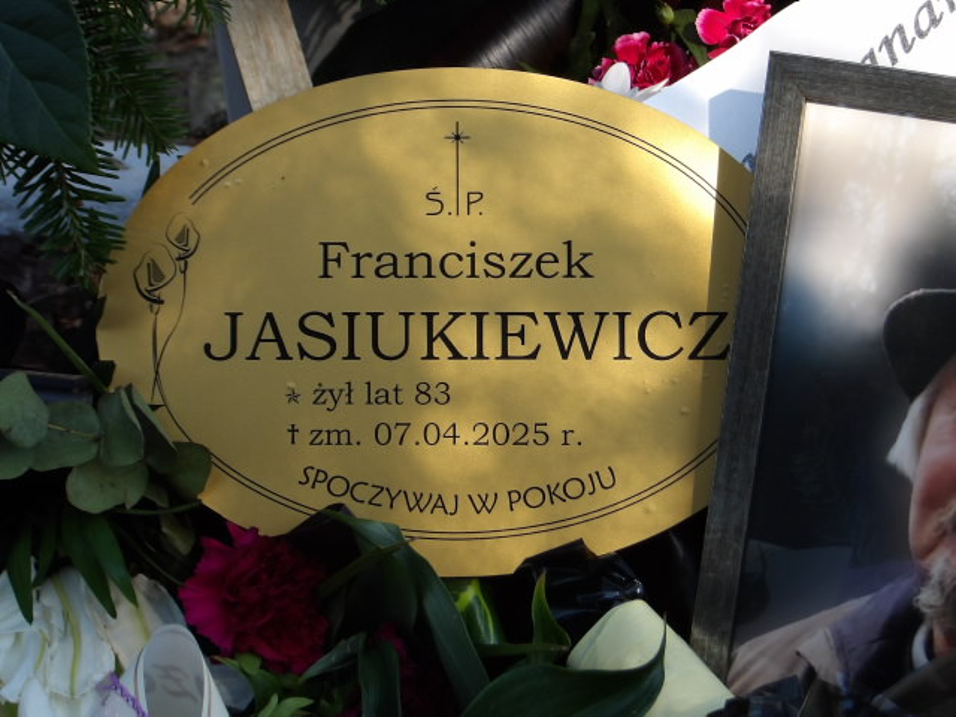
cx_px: 478
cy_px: 358
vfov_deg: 13.7
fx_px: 2983
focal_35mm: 108
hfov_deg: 18.2
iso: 100
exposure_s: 1/152
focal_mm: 19.6
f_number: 6.6
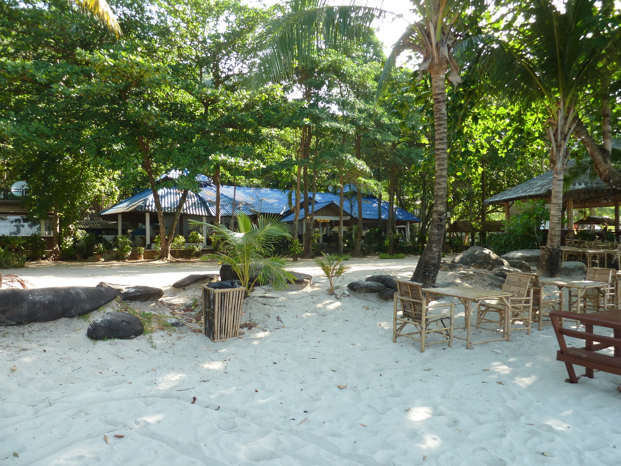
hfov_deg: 69.4
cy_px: 233
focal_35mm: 25
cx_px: 310
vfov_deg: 54.9
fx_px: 448
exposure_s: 1/100
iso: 80
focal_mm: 4.1
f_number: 3.5
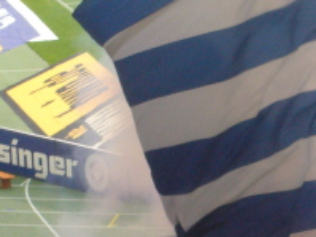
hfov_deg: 7.5
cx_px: 270
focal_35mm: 264
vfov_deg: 5.6
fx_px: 2409
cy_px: 144
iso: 200
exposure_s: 1/60
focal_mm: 17.4
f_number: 5
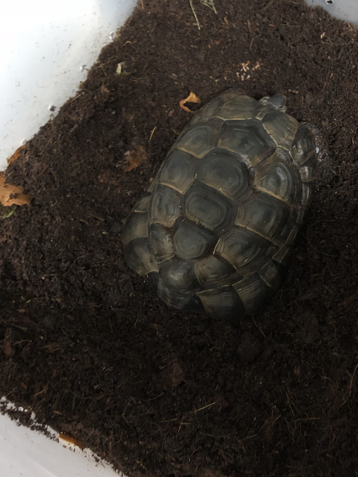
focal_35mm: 40
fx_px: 552
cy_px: 192
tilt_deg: -68.5
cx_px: 241
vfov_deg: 46.5
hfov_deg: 35.6
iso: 200
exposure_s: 1/4
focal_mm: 3.99
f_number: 1.8
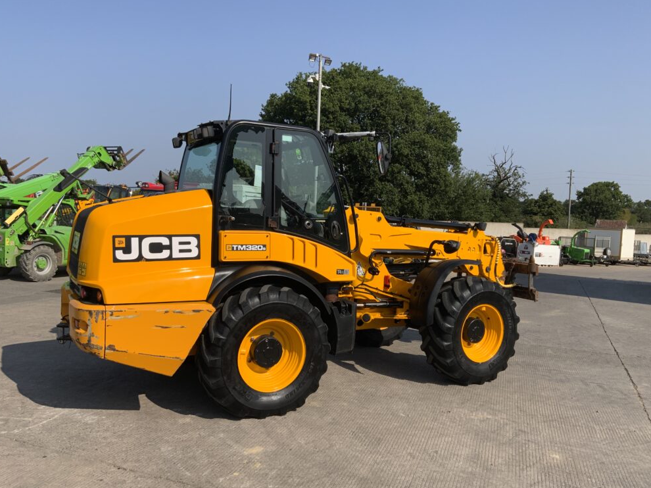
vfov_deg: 46.8
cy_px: 249
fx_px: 564
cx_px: 328
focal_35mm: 30
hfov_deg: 60.0
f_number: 1.8
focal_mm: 3
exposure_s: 1/2227
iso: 16
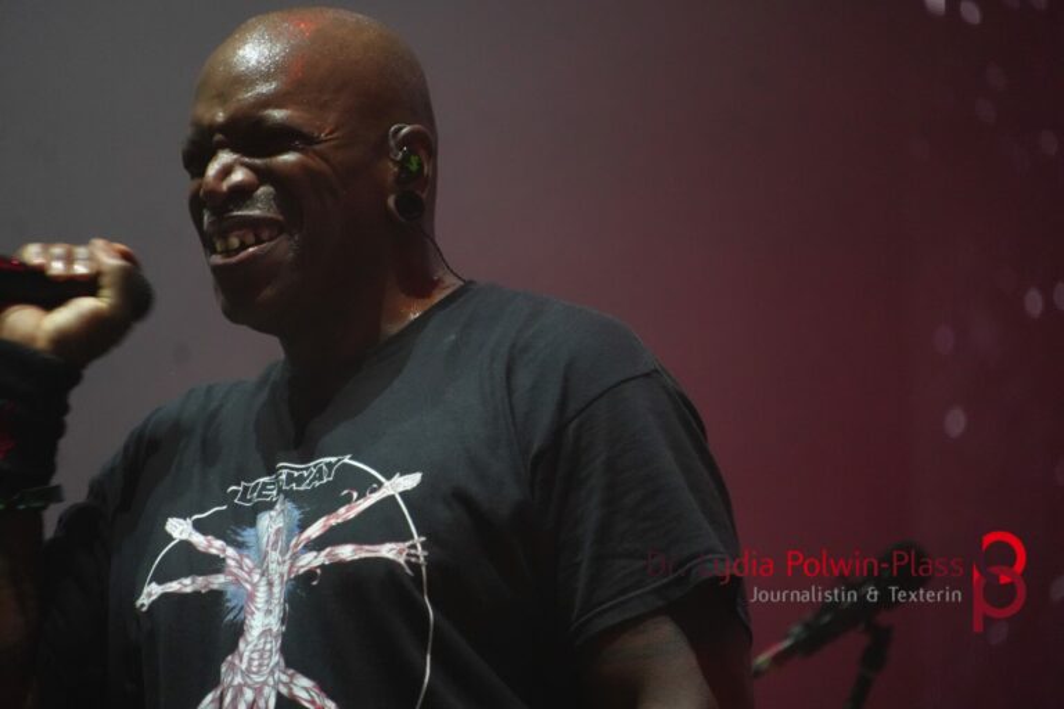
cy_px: 354
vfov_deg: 3.4
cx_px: 532
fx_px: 11880
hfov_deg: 5.1
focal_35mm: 402
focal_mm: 268
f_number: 6.3
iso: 6400
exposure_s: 1/320
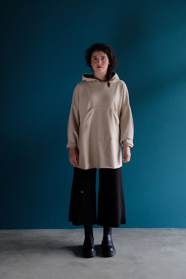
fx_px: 310
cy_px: 140
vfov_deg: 48.5
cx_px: 93
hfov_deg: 33.4
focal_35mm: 40
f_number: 4
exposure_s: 1/60
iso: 1250
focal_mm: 26.5
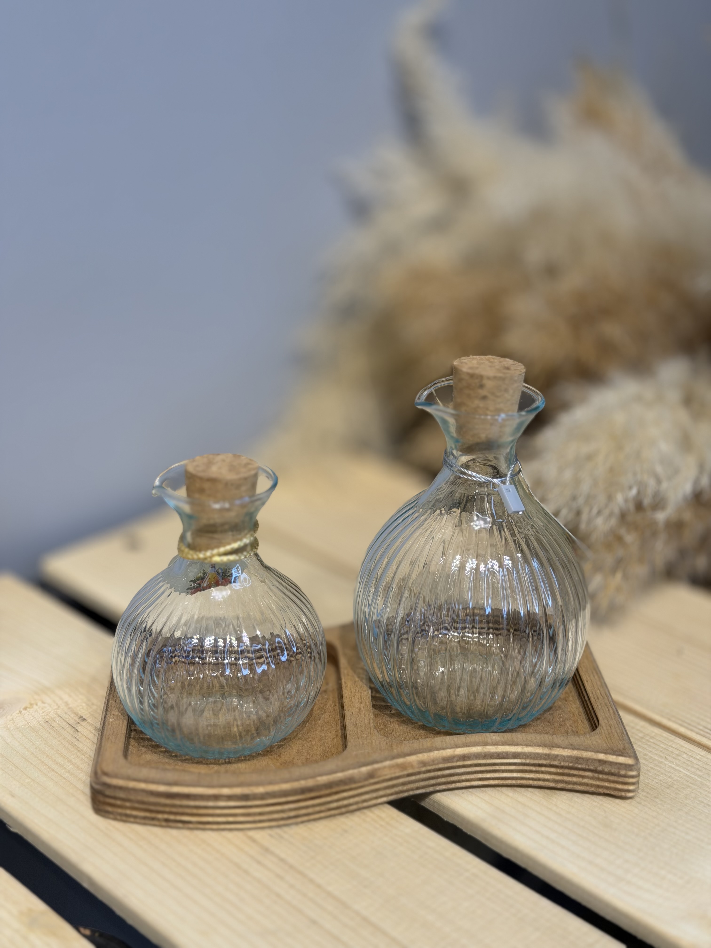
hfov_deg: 30.3
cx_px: 356
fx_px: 1315
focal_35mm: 48
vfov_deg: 39.7
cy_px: 474
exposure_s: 1/158
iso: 50
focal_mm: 6.76
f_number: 1.78
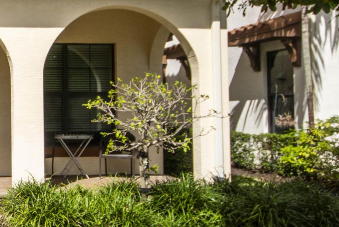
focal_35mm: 54
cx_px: -95
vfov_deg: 25.1
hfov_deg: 29.9
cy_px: 102
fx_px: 509
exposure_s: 1/500
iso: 100
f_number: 8
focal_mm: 10
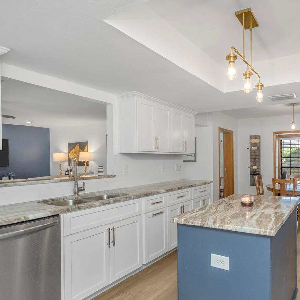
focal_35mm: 24
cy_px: 161
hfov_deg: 63.0
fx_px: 235
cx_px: 206
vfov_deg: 64.9
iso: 500
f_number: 6.7
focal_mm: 16
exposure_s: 1/60
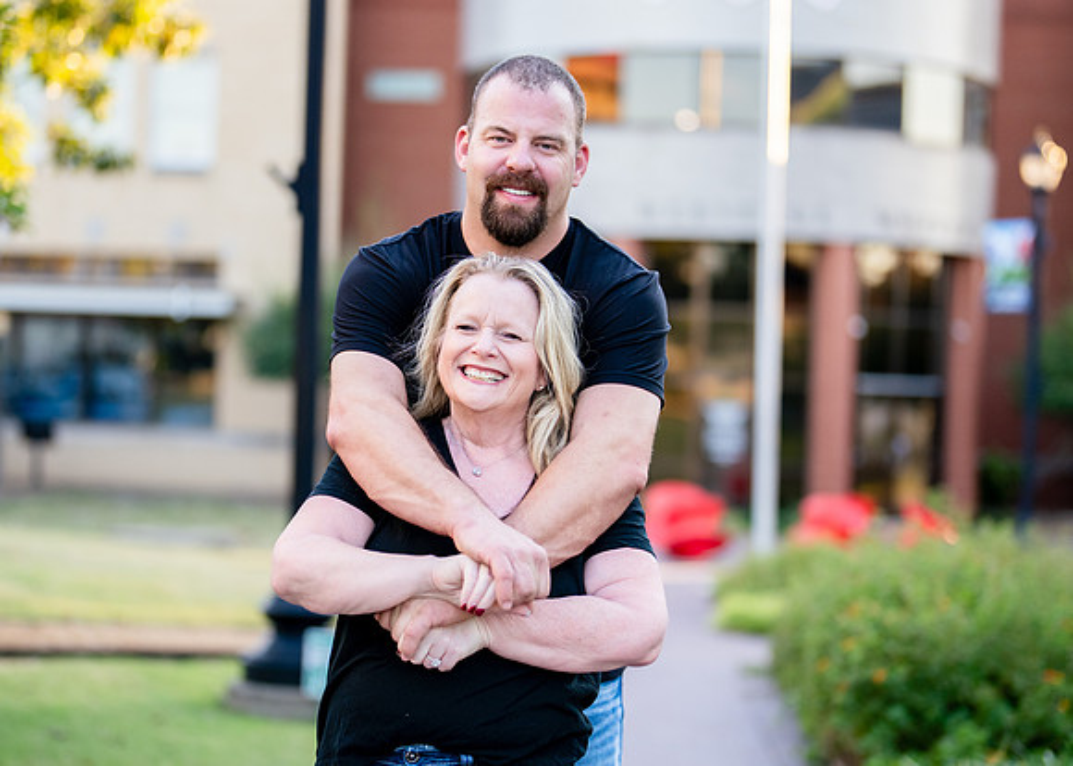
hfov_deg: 25.1
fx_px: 2410
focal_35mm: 79
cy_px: 430
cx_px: 500
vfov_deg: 18.1
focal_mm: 50
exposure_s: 1/1250
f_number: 1.2
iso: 320
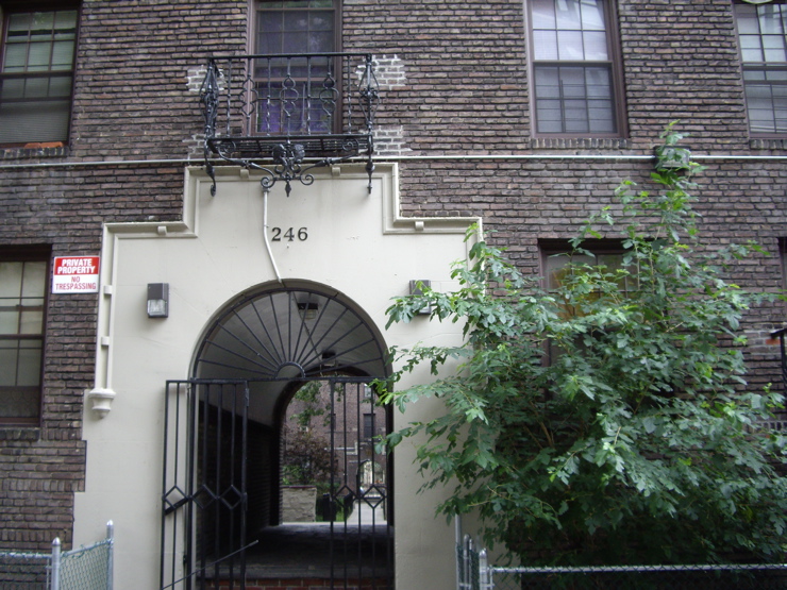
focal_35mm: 38
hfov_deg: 49.0
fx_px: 864
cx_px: 394
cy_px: 295
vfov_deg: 37.7
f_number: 2.8
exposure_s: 1/60
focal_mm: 7.9
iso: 200
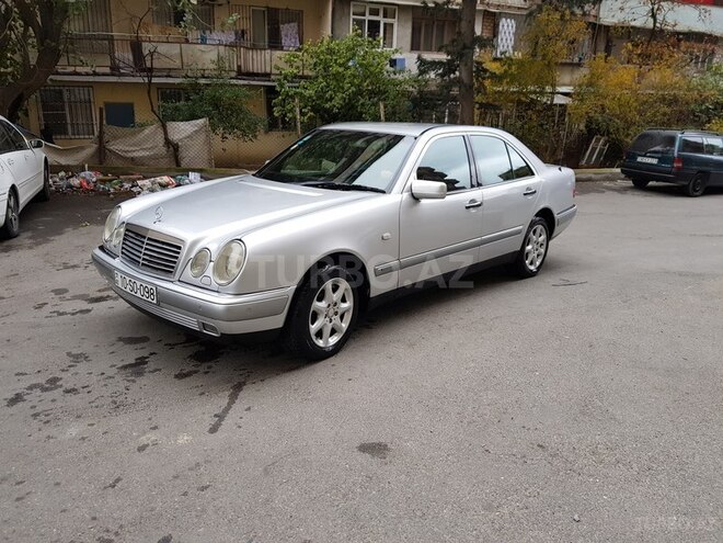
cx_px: 362
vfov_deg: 53.1
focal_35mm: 26
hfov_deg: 67.3
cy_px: 272
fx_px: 543
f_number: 1.7
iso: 64
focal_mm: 4.2
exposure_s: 1/100
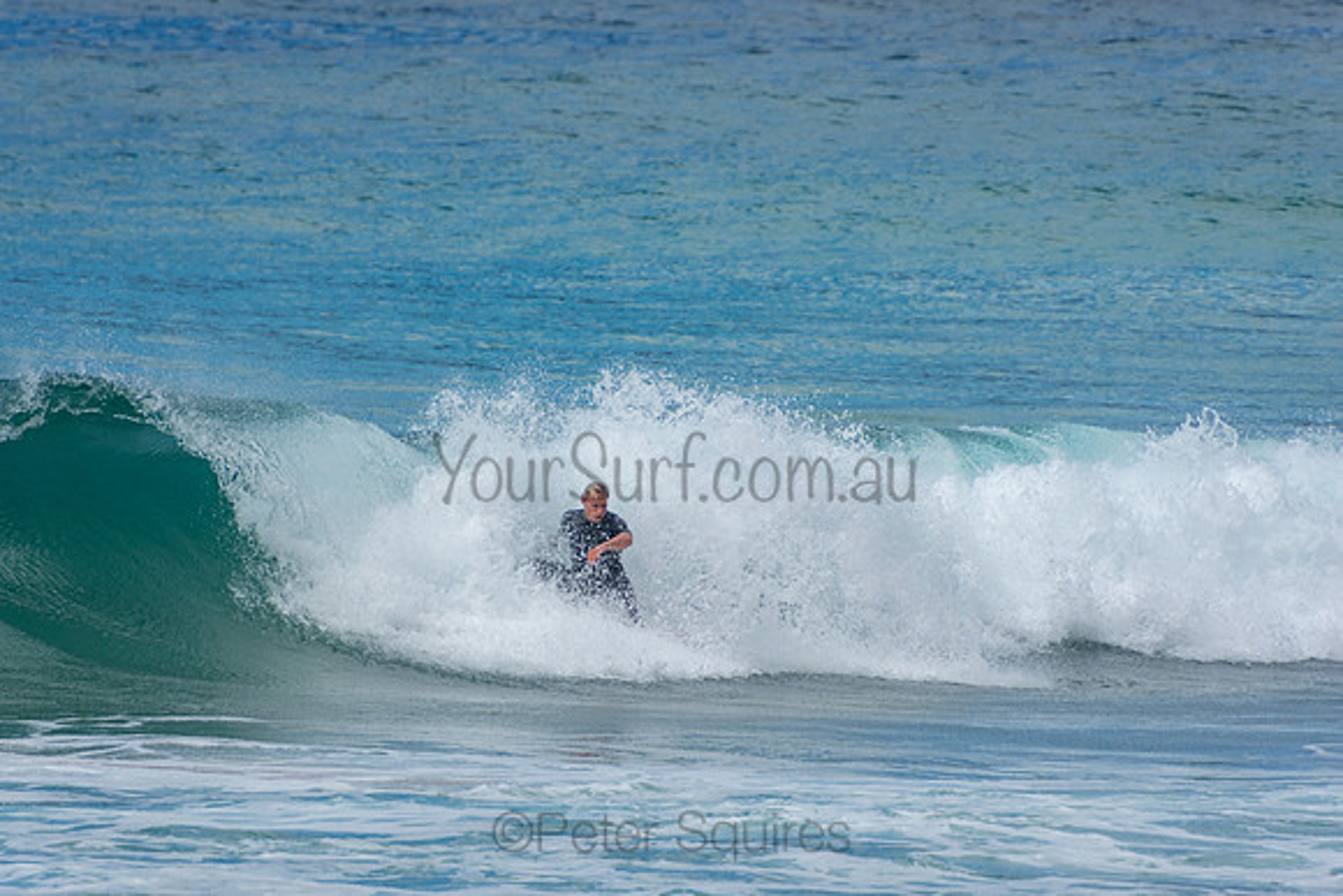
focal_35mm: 600
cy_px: 448
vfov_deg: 2.3
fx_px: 22388
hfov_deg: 3.4
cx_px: 672
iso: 180
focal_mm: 400
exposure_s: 1/1250
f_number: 5.6
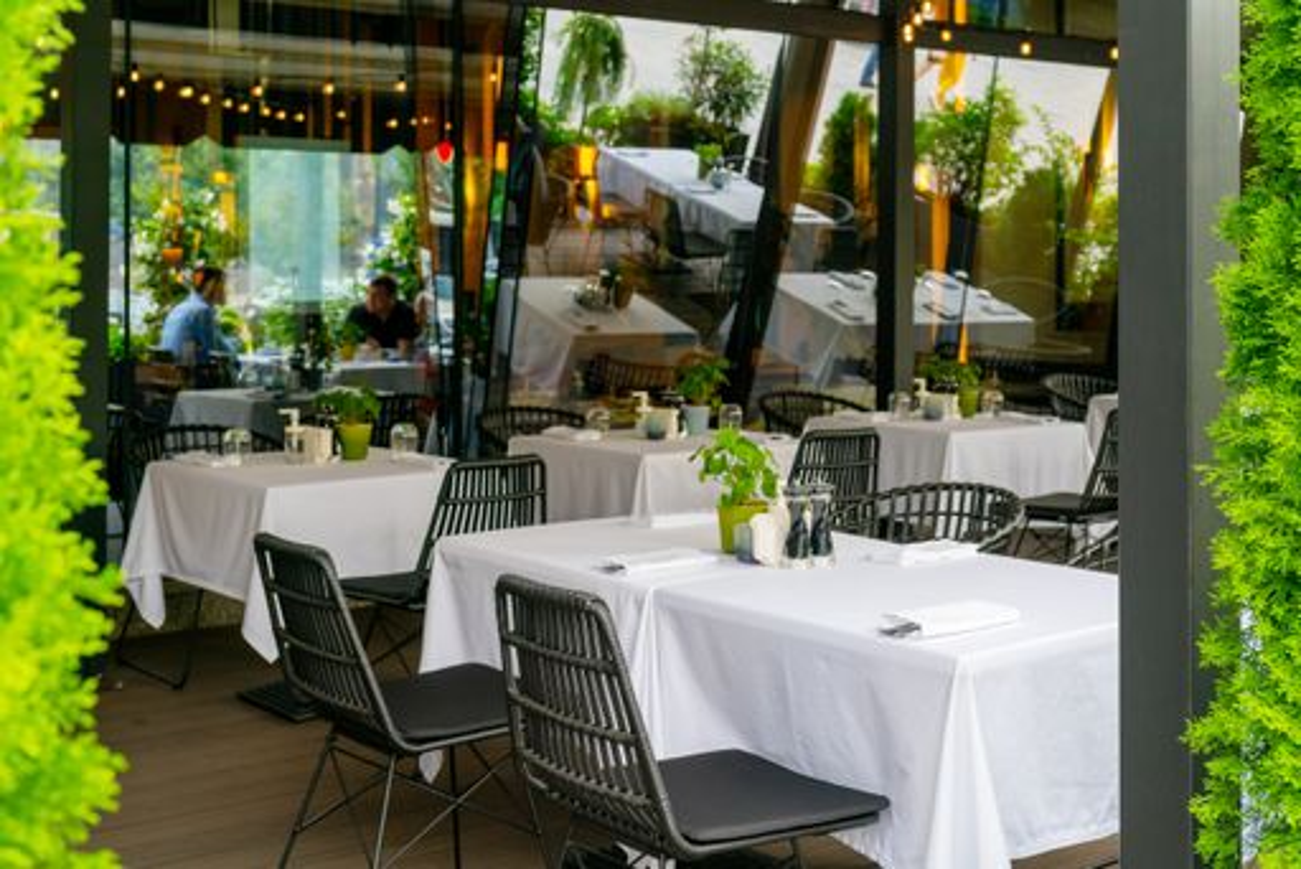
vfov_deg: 27.0
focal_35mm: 50
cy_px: 434
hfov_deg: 39.6
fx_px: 1808
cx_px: 650
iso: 160
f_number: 5.6
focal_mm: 50
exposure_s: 1/125
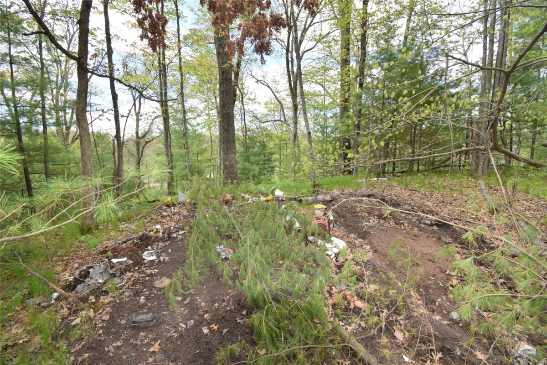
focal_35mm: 15
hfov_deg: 100.4
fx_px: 228
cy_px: 182
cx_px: 274
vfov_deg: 77.3
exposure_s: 1/200
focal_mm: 10
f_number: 8
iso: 320
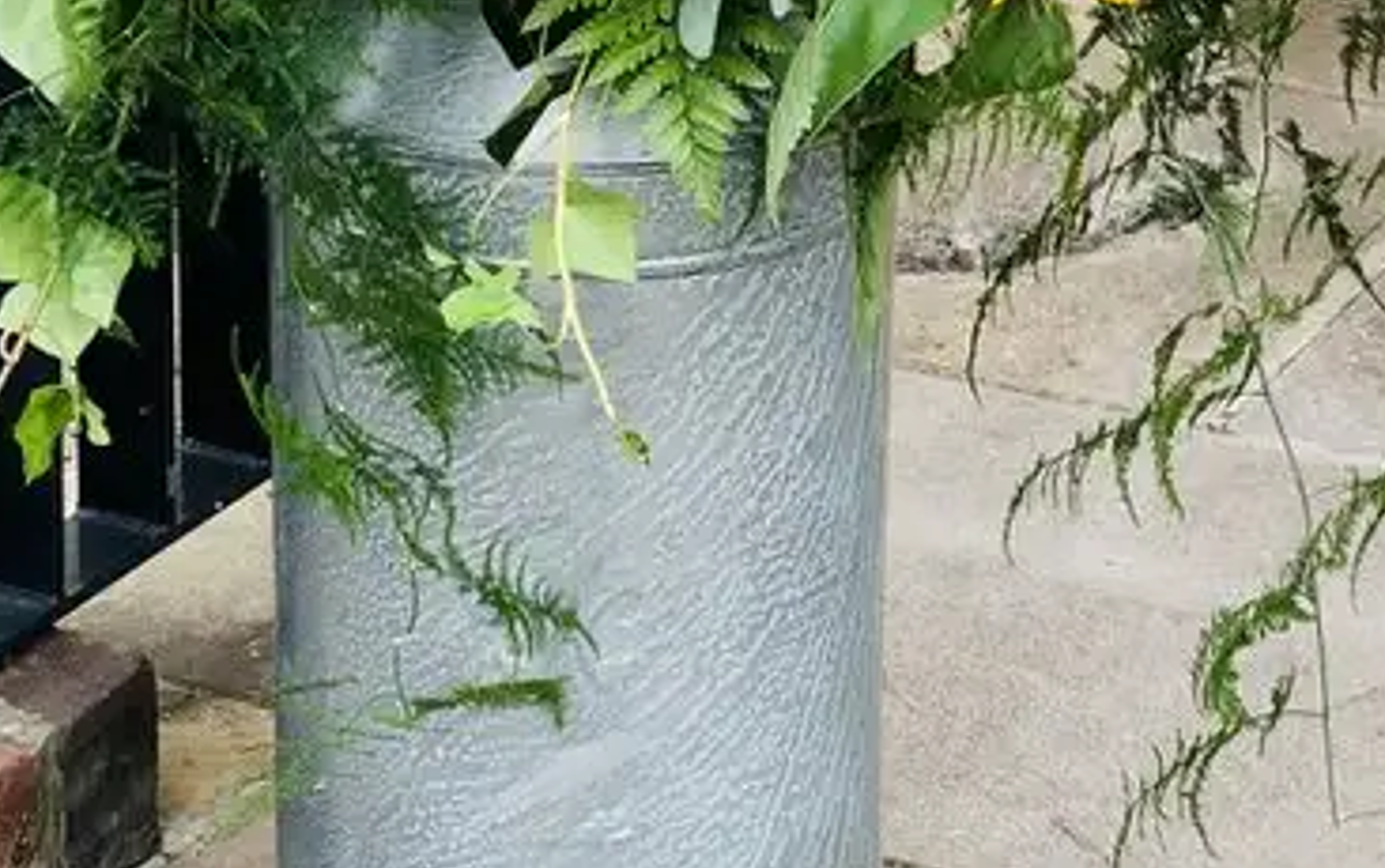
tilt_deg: -13.8
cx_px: 592
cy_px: -411
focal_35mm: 144
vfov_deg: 8.9
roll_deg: -0.1
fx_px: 5440
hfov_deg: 14.5
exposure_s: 1/120
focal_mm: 6
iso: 20
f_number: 2.4
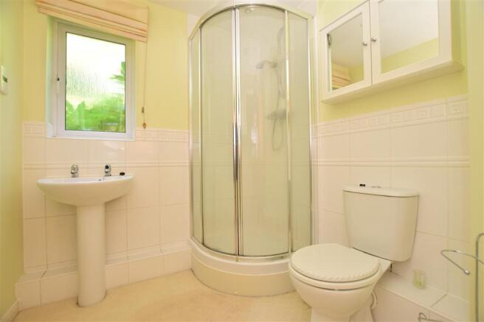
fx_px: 202
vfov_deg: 77.3
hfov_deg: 100.4
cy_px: 161
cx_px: 242
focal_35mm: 15
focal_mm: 10
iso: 500
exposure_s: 1/60
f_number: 5.6
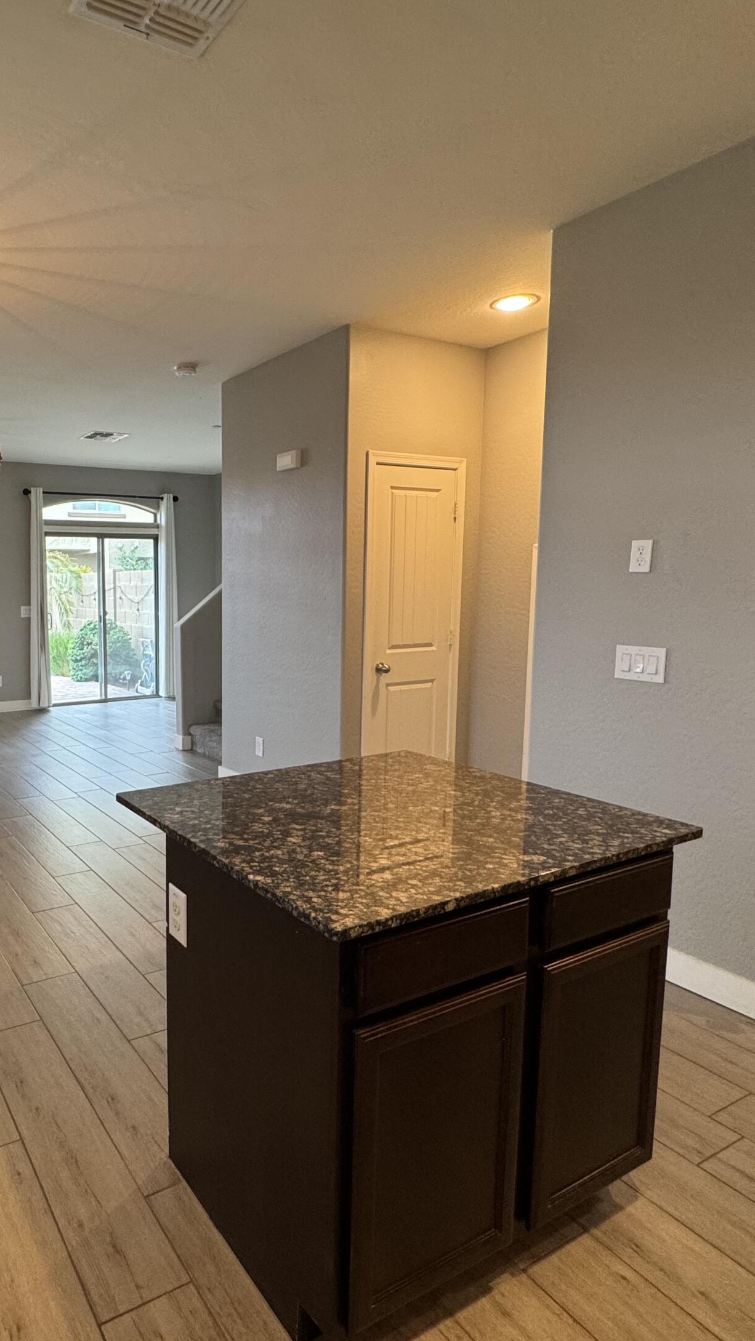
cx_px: 151
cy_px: 671
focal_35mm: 21
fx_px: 747
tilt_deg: -6.7
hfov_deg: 50.4
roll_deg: +0.3
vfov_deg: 83.8
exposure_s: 1/60
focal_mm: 2.22
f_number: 2.2
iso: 160
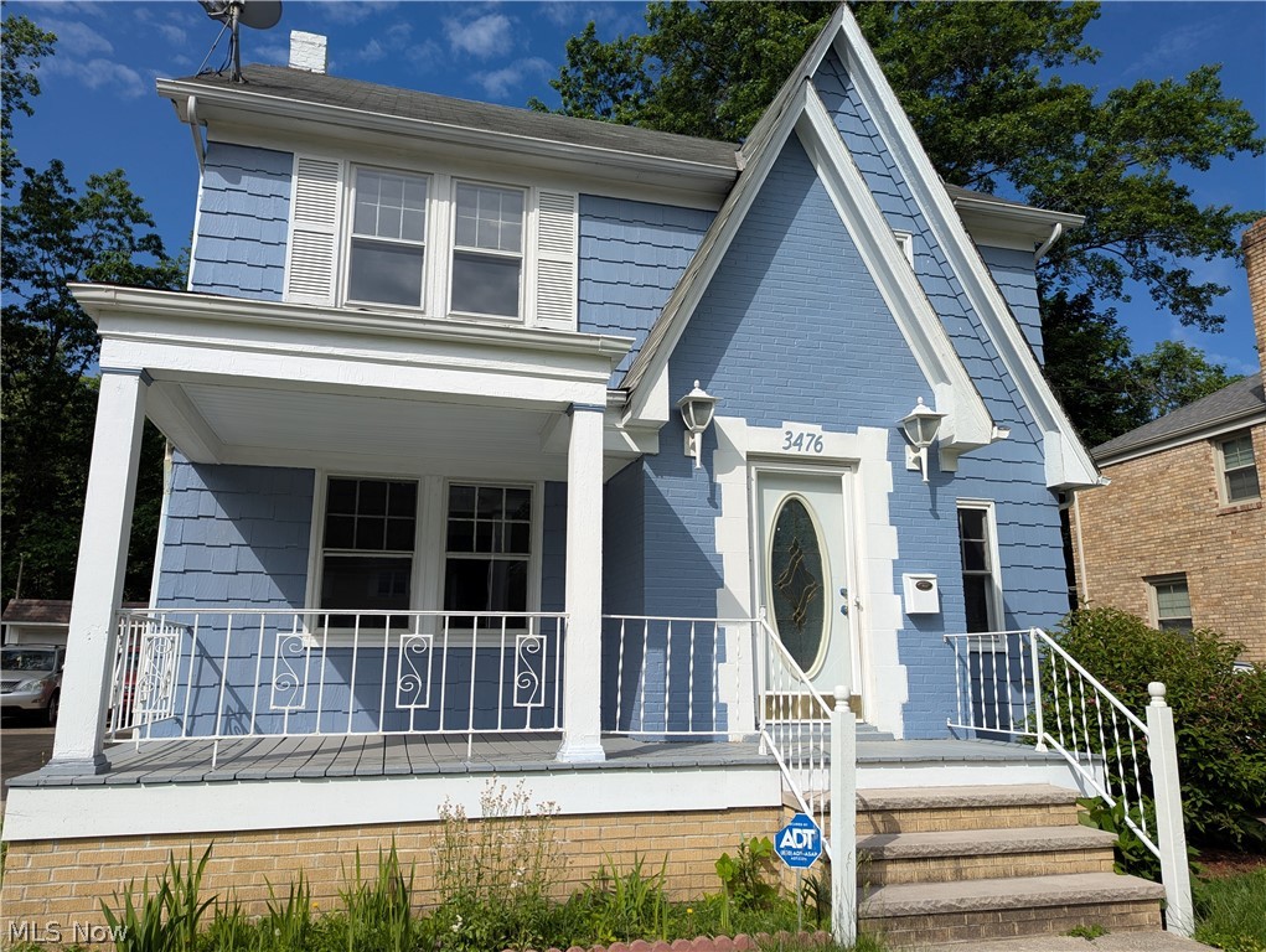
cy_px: 476
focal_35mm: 24
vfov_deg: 56.9
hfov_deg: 71.5
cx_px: 633
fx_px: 879
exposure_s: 1/3534
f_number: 1.85
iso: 51
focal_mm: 6.81
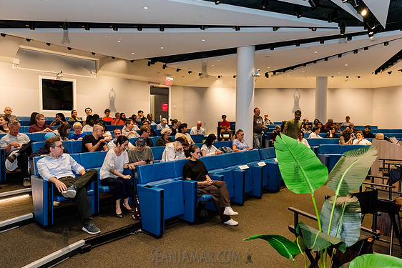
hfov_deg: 71.5
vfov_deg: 51.3
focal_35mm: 25
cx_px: 204
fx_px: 279
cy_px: 135
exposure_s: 1/320
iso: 5000
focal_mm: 24
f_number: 5
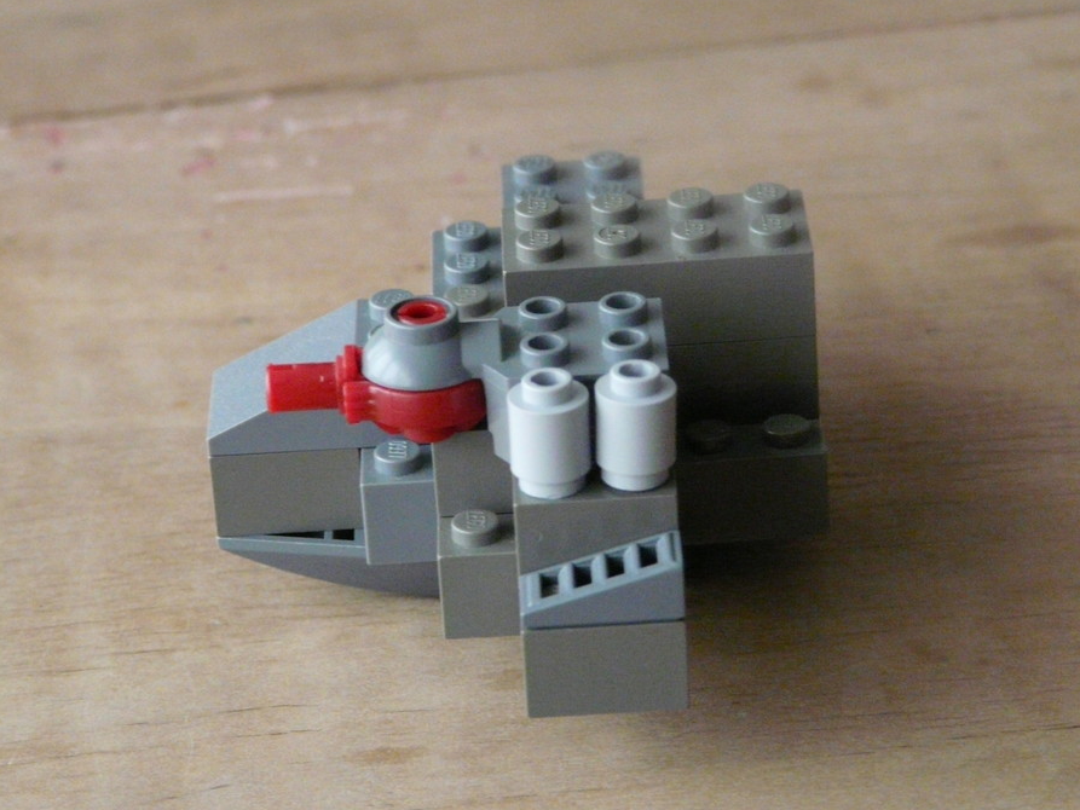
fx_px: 3963
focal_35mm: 127
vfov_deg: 11.7
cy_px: 406
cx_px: 542
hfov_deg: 15.5
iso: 800
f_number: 3.6
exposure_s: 1/25
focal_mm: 20.6
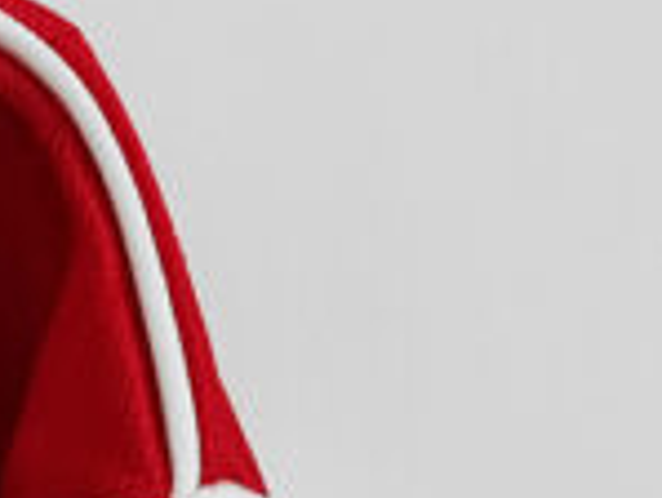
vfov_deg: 11.3
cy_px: -116
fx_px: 2469
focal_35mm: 129
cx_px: -573
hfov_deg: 13.5
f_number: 1.8
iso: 250
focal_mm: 5.58
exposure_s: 1/50
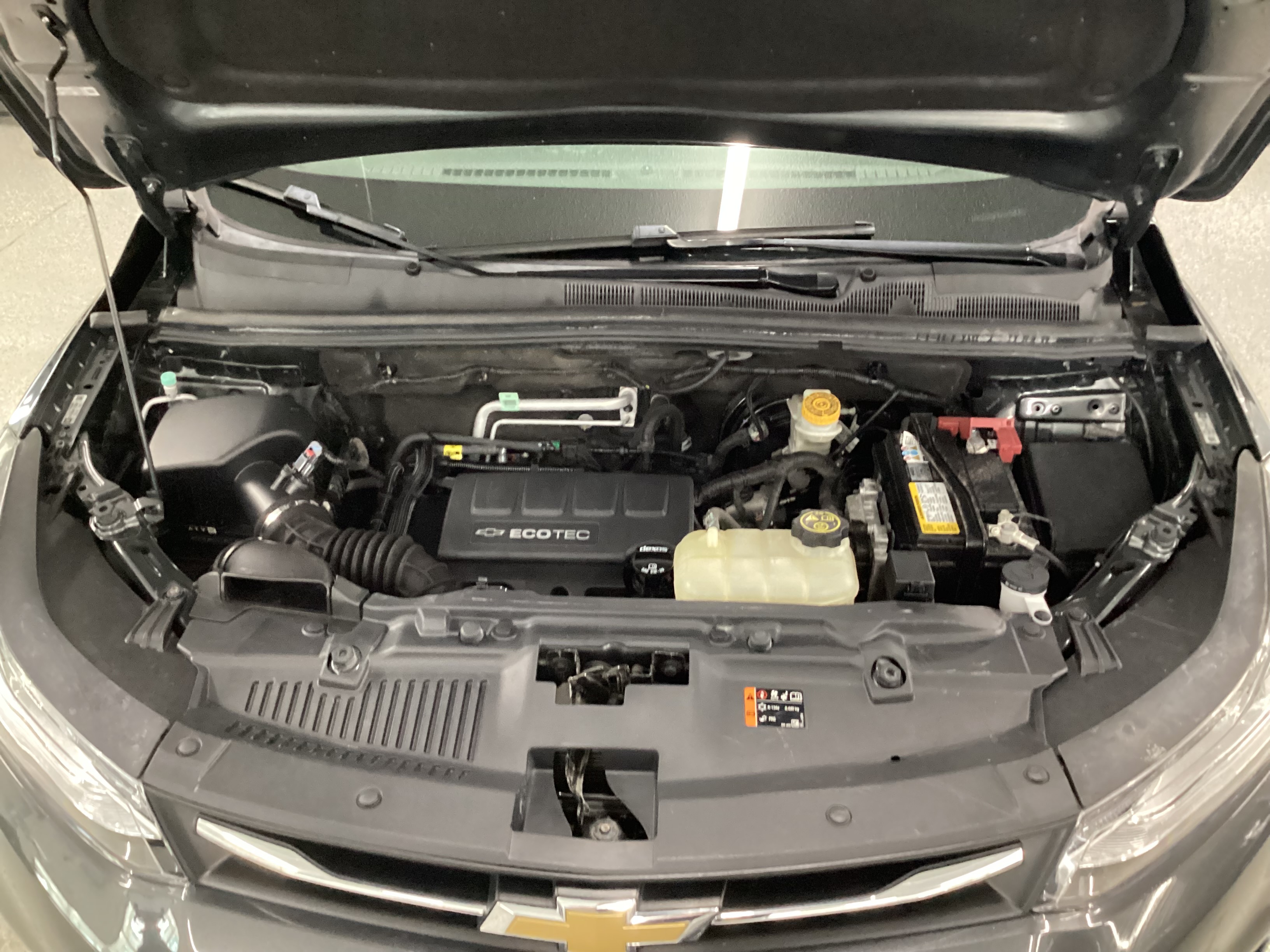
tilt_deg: -36.0
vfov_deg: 45.4
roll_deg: +0.7
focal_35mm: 31
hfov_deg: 58.4
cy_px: 476
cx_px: 635
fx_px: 1137
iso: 800
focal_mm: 3.3
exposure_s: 1/30
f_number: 2.4
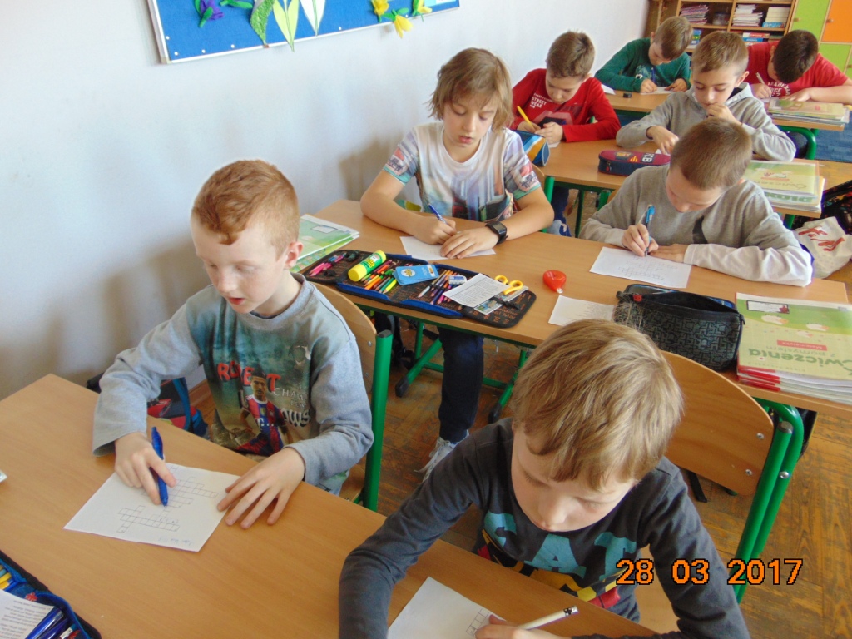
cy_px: 320
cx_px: 426
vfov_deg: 54.9
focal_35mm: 25
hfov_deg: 69.4
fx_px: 615
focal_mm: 4.5
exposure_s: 1/30
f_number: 3
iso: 200
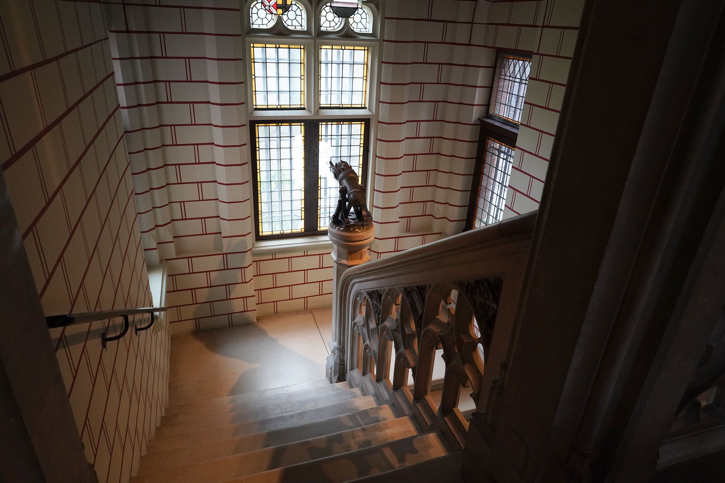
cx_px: 362
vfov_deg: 53.1
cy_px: 242
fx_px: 483
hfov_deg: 73.7
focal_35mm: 24
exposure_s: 1/80
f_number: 4
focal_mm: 24
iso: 3200
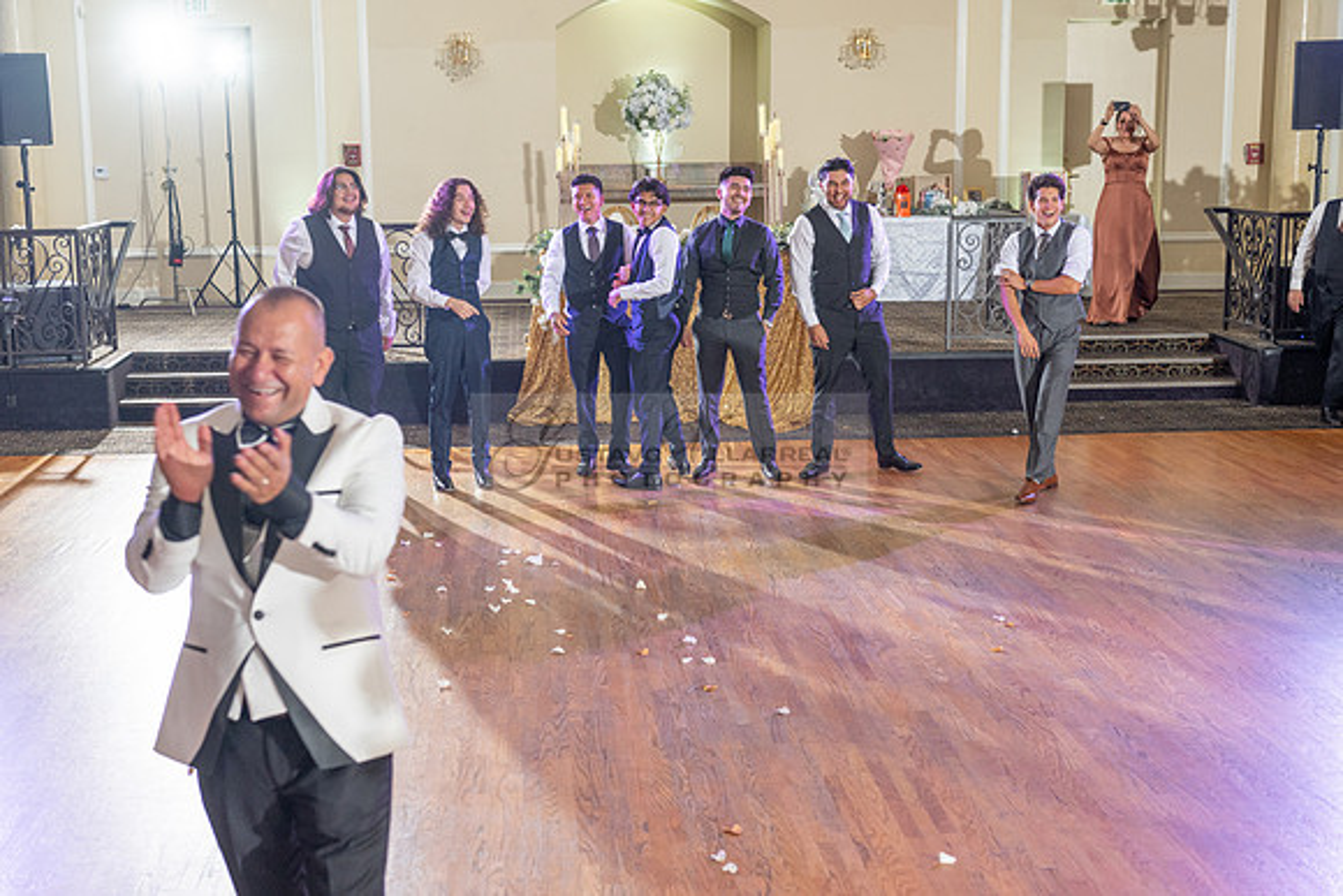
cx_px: 602
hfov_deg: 39.8
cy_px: 494
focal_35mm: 50
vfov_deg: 27.2
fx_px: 1852
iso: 800
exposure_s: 1/160
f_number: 4
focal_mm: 45
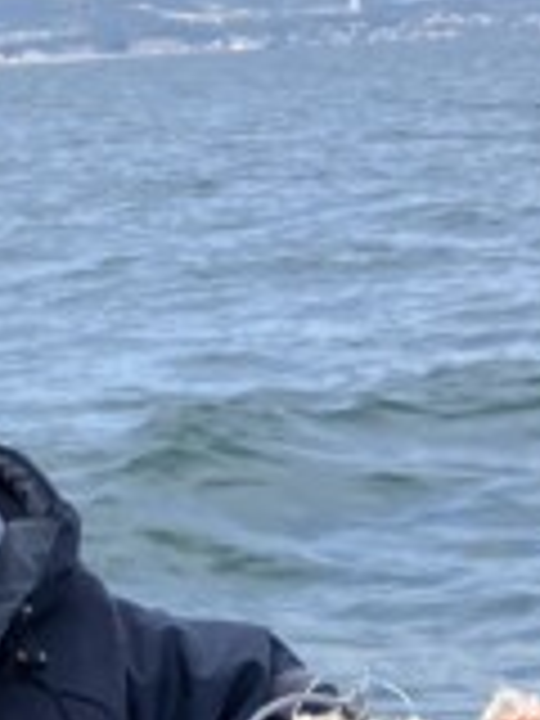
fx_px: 2912
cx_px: 86
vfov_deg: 13.6
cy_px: 918
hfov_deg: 10.6
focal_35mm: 140
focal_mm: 3.99
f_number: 1.8
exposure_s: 1/1350
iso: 32
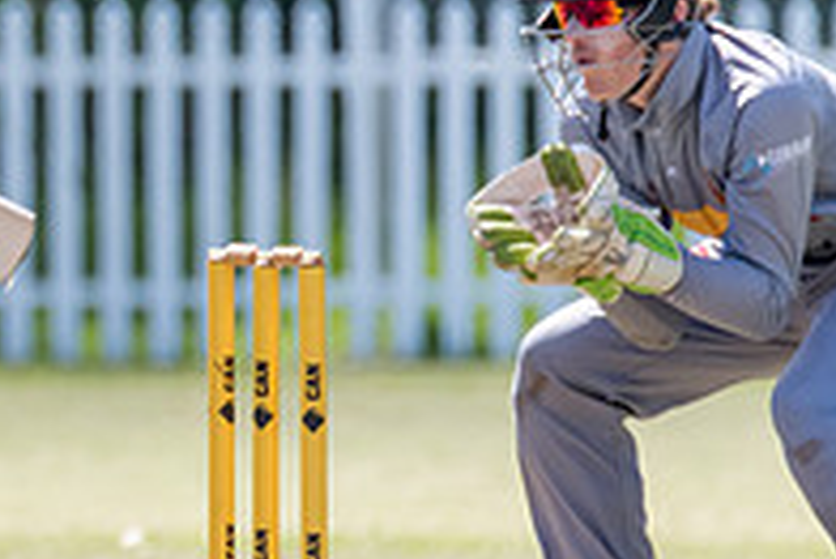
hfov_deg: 0.9
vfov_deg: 0.6
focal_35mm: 2297
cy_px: 150
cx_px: -526
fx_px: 53379
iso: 1100
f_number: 6.3
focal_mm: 600
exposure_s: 1/2000
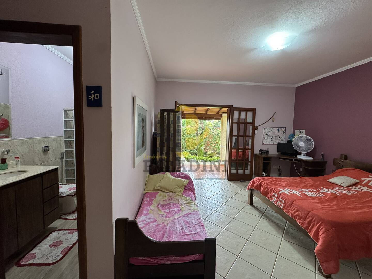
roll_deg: -1.3
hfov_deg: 102.1
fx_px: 150
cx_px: 186
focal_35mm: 14
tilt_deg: -4.1
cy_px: 140
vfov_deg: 85.7
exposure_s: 1/120
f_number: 2.2
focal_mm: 2.22
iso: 250
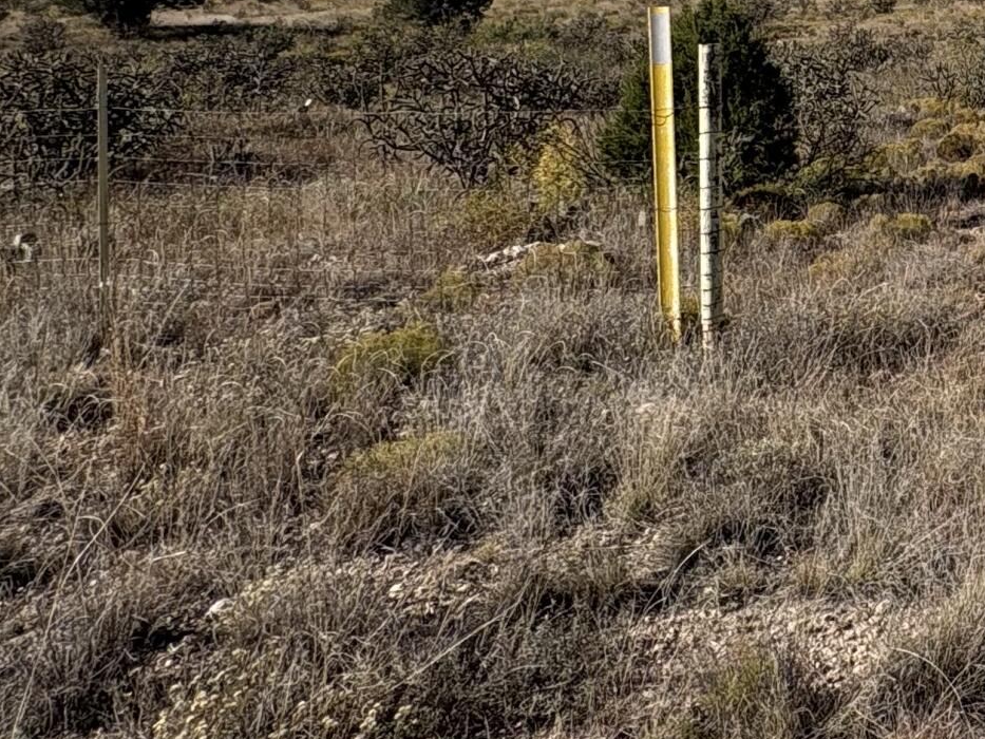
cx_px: 1244
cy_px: -36
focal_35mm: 45
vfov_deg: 29.6
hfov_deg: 32.7
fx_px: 1281
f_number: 2.2
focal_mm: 2.22
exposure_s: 1/2273
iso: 40
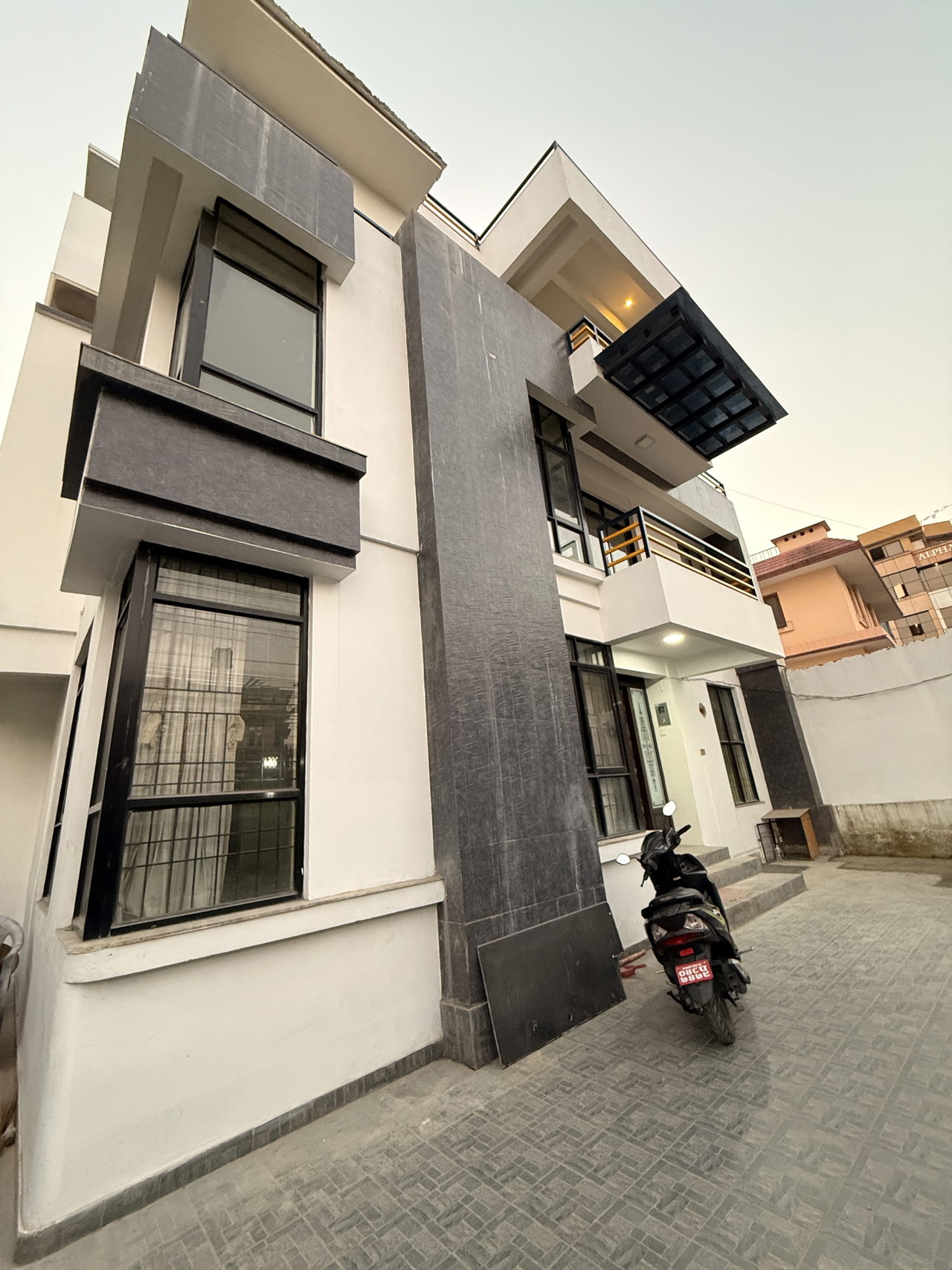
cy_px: 635
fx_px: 513
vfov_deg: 102.1
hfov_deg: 85.7
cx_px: 476
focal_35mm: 14
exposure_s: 1/50
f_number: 2.2
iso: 640
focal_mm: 2.22
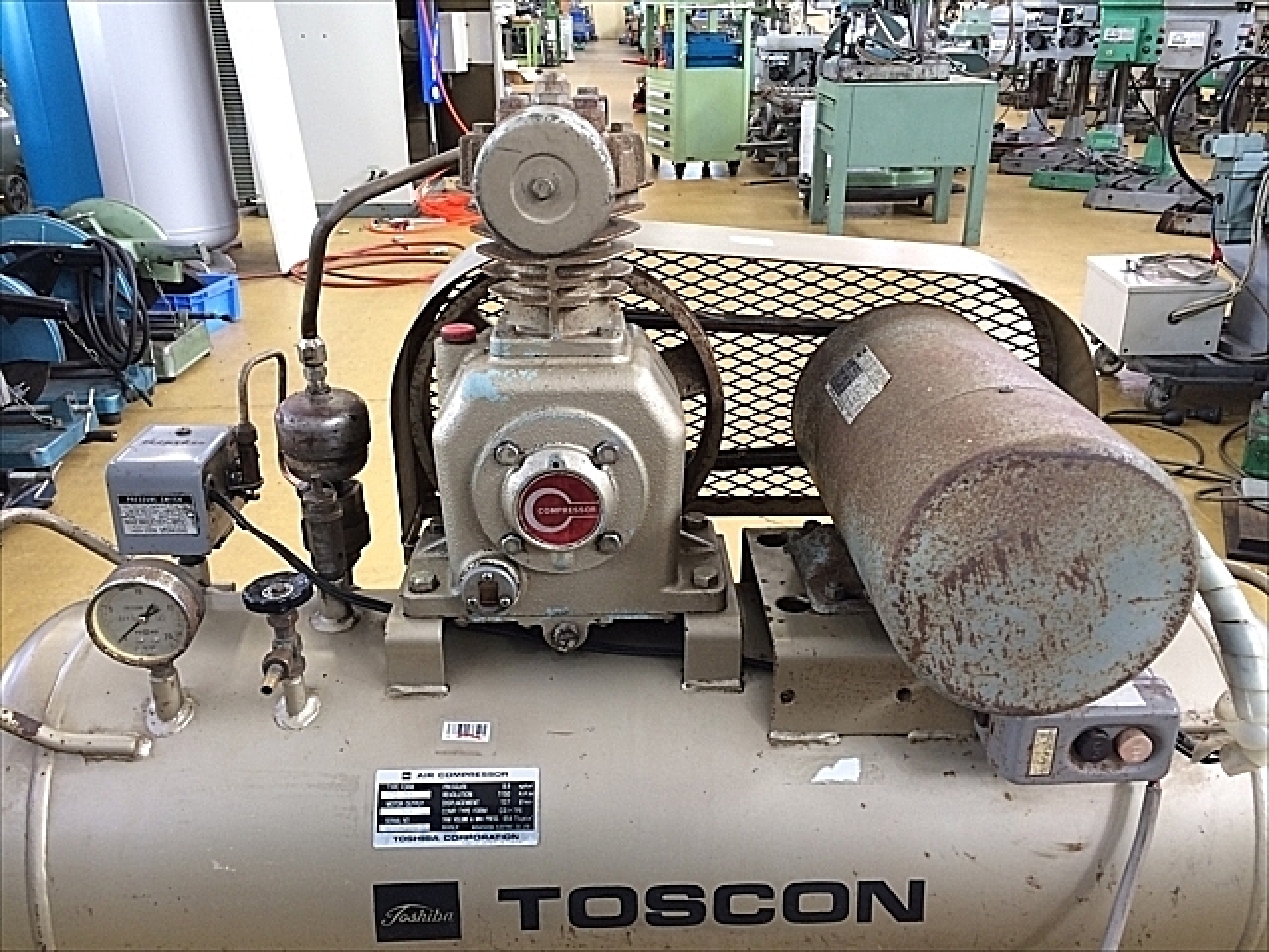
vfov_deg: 48.2
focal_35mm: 29
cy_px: 476
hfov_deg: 61.7
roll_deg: +1.3
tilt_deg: -22.5
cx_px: 634
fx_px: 1063
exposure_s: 1/30
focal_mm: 4.15
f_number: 2.2
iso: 64
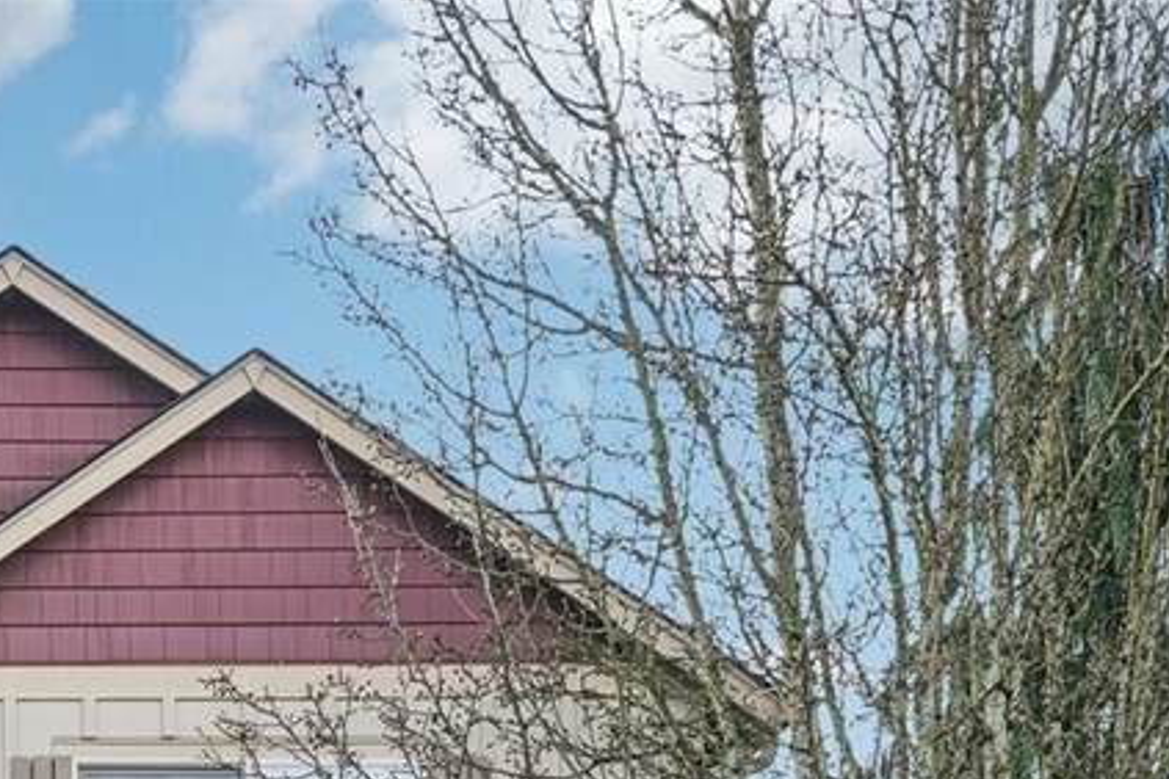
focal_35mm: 106
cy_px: 1175
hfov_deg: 17.8
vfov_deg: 12.3
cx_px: -417
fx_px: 3442
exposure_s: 1/60
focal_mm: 35
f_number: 8
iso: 400
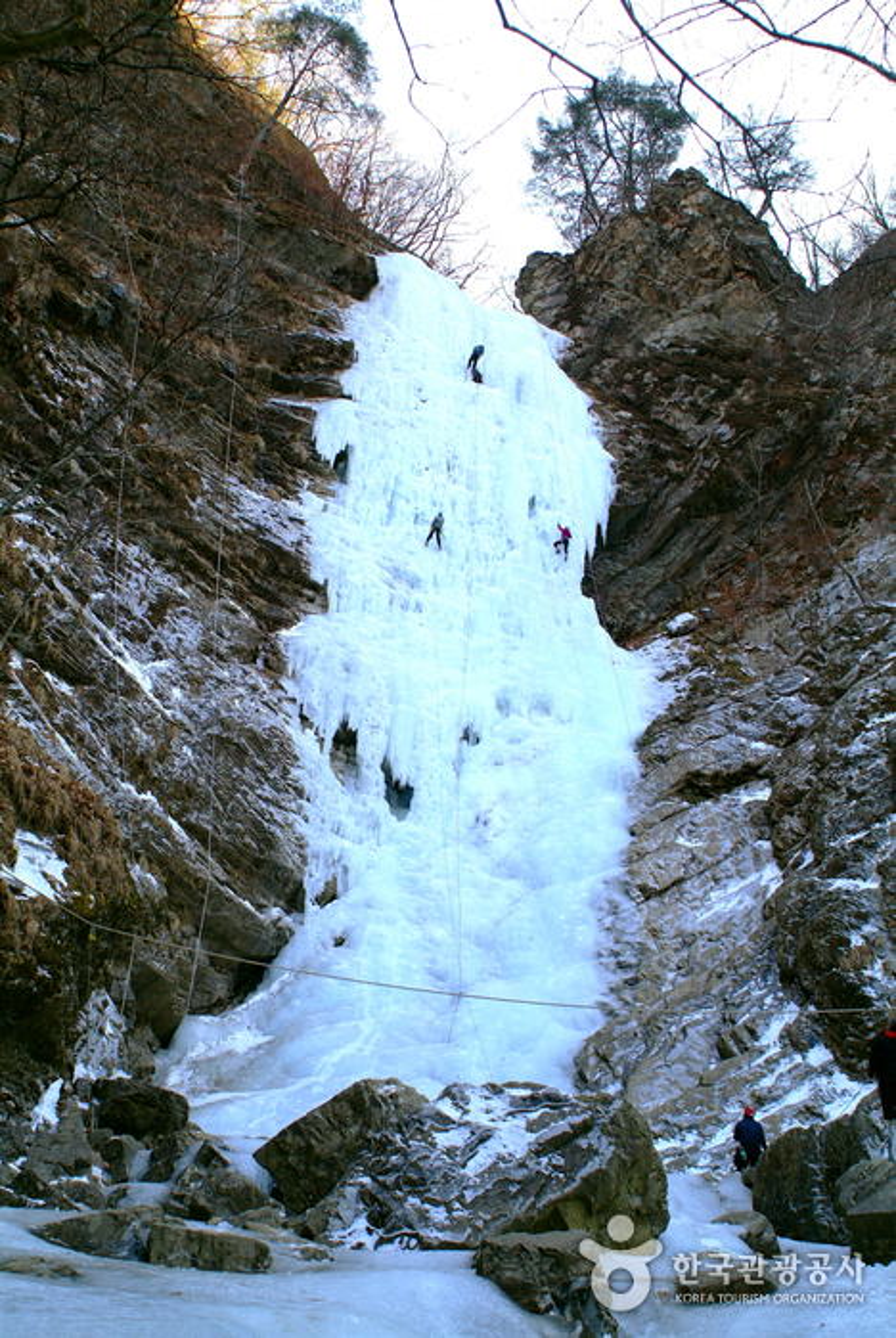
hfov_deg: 43.7
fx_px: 1117
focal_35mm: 30
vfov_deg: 61.9
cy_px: 669
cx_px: 448
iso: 200
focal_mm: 20
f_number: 4
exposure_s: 1/90
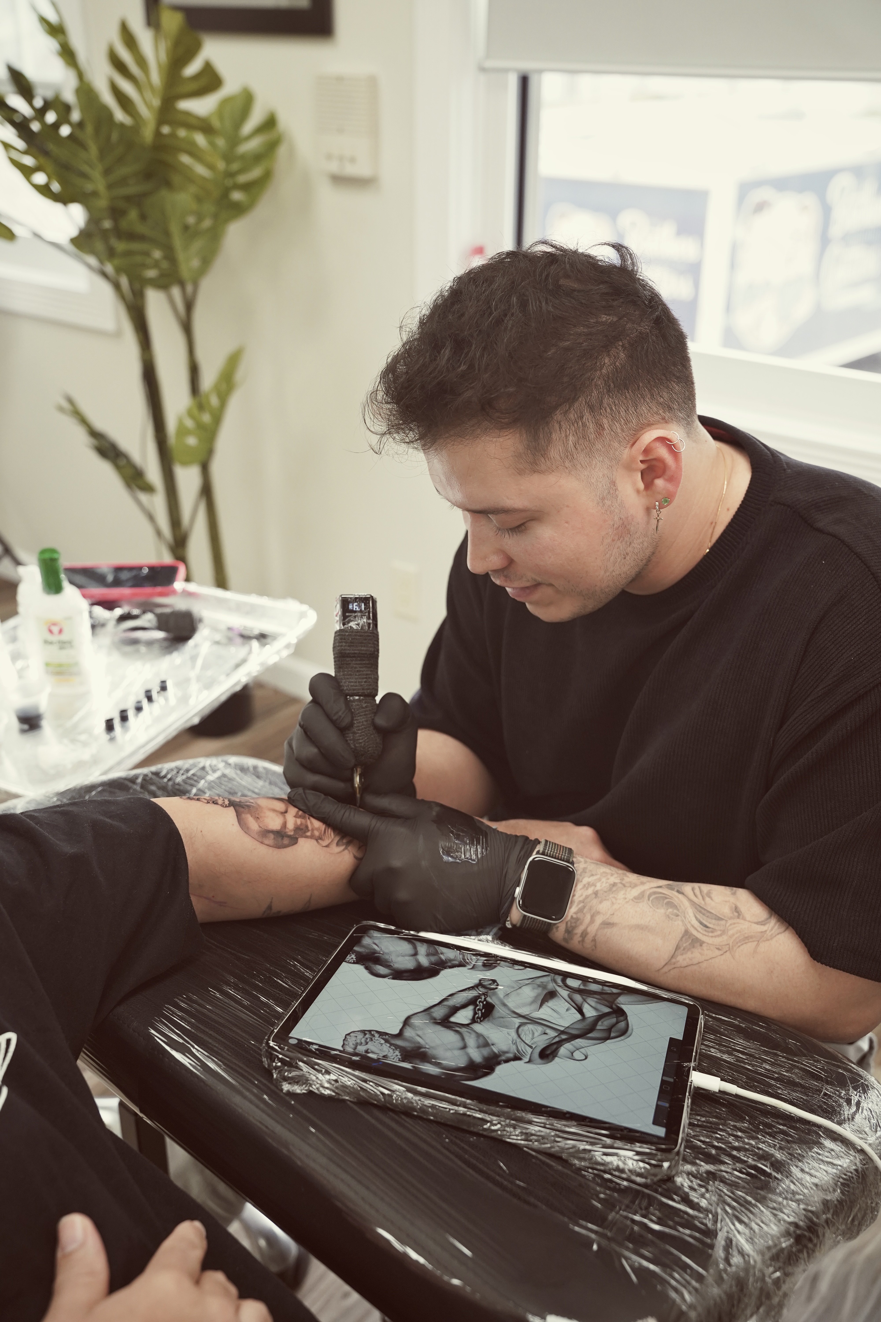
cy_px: 661
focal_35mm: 36
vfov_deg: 52.6
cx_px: 440
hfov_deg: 36.5
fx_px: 1336
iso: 1250
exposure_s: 1/160
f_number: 4
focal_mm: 36.4
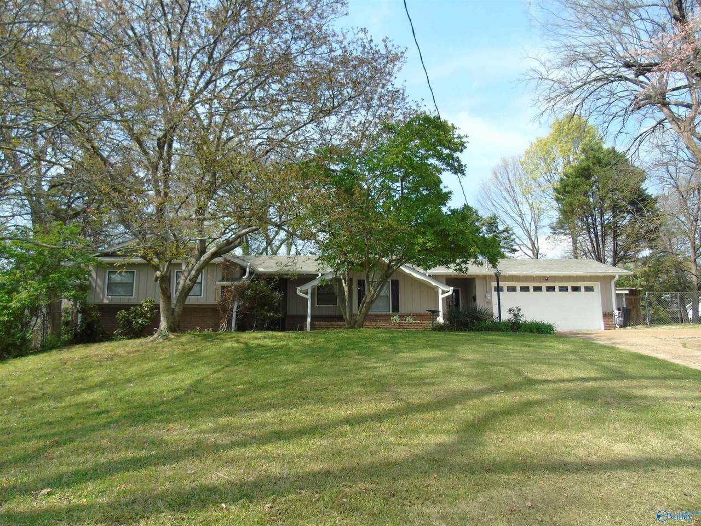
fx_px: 506
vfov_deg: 54.9
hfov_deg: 69.4
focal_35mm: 25
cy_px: 263
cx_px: 350
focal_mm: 4.4
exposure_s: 1/400
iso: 80
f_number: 3.4
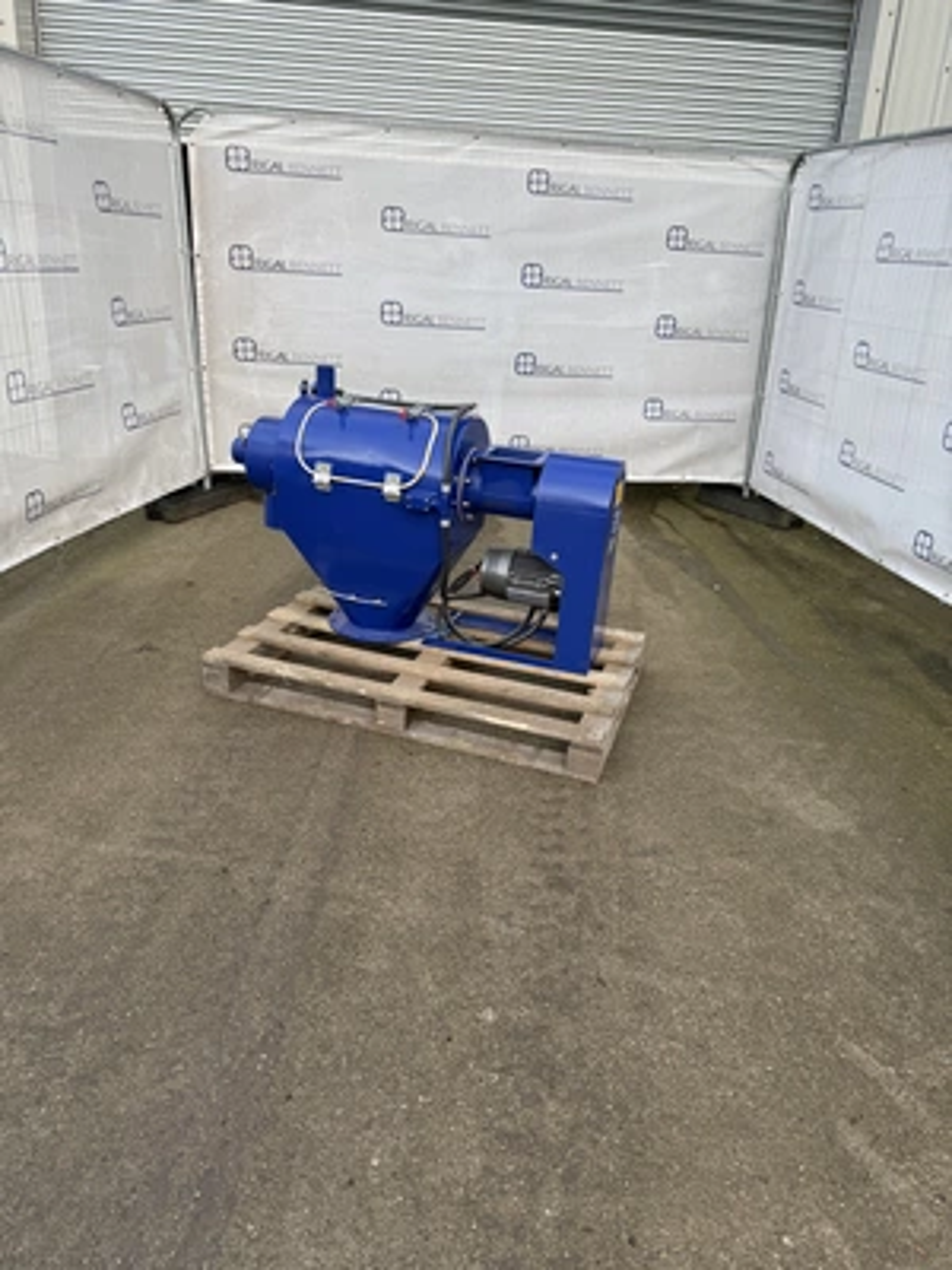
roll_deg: -3.3
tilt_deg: -18.9
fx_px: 880
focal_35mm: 24
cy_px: 635
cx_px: 476
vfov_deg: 71.6
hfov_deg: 56.8
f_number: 1.78
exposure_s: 1/491
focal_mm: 6.76
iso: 80
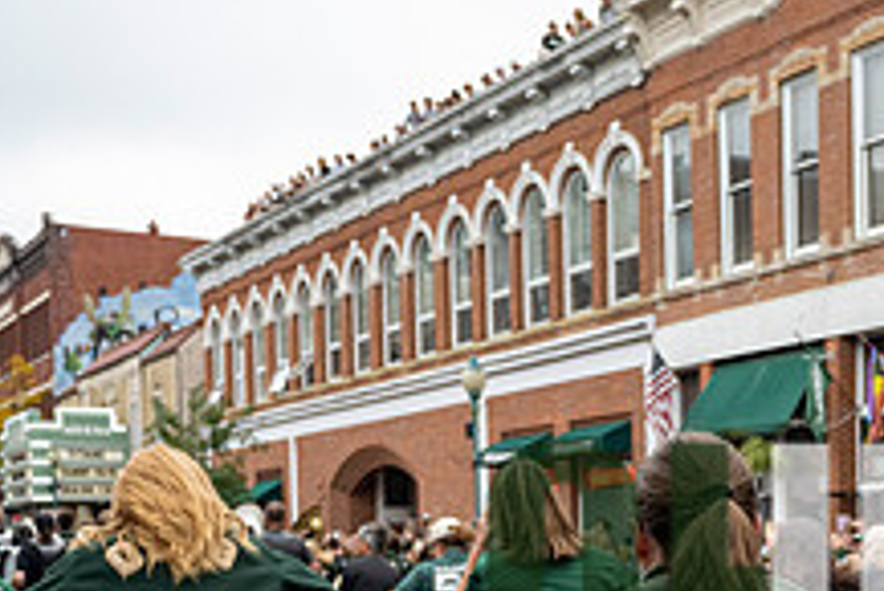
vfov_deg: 20.4
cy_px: 634
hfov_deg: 30.1
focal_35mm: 64
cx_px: 794
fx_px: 1573
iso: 1000
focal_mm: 24
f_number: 4
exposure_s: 1/1600
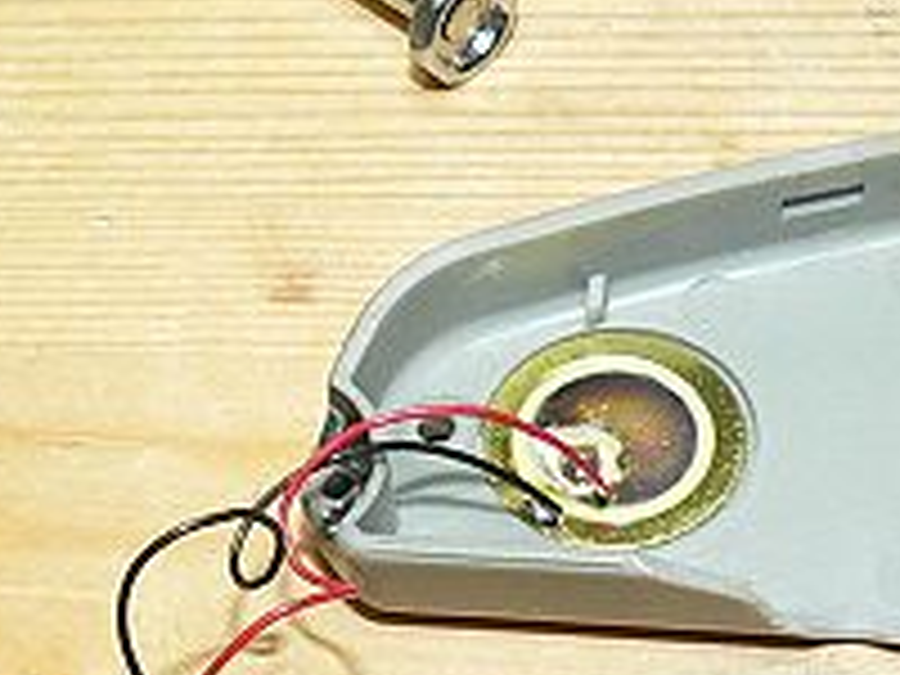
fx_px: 2990
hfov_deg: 17.1
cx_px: 288
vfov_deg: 12.6
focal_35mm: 115
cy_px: 819
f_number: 4
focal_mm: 6
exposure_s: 1/50
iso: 200
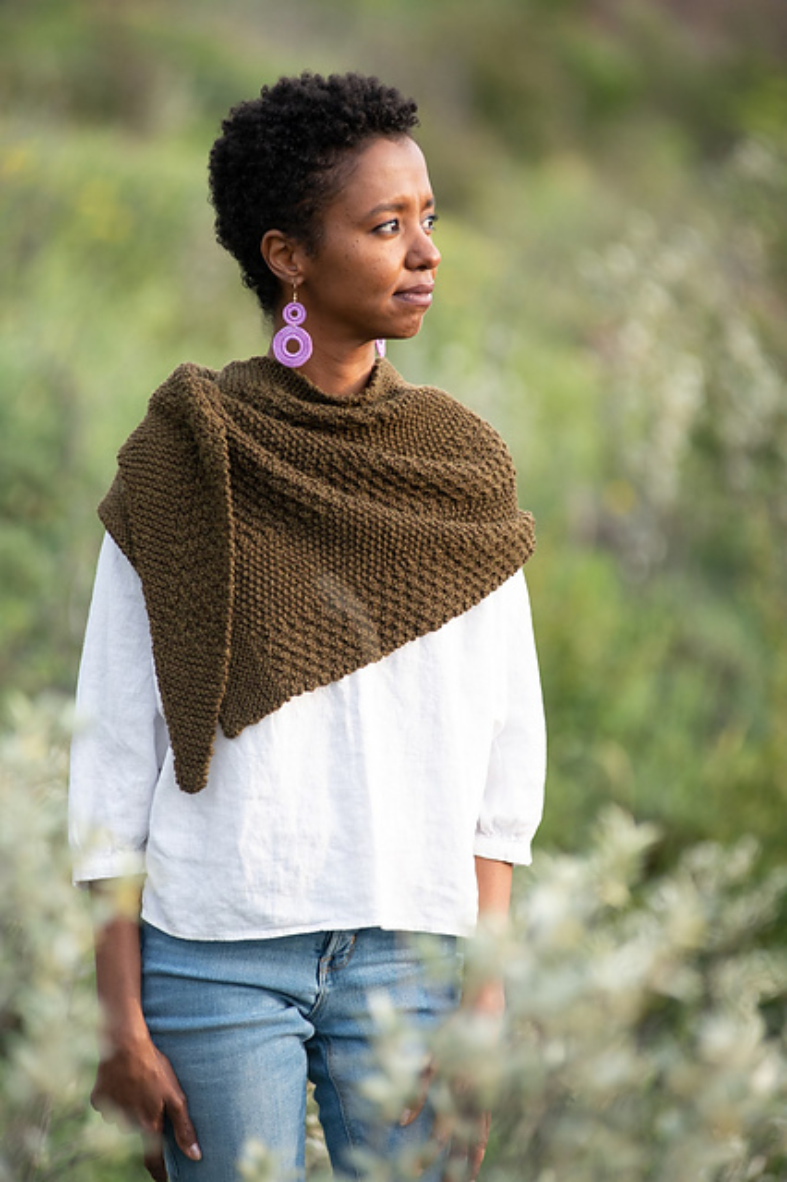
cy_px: 591
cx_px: 394
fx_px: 6073
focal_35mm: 185
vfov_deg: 11.1
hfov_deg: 7.4
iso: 800
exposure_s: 1/1000
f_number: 4
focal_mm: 185
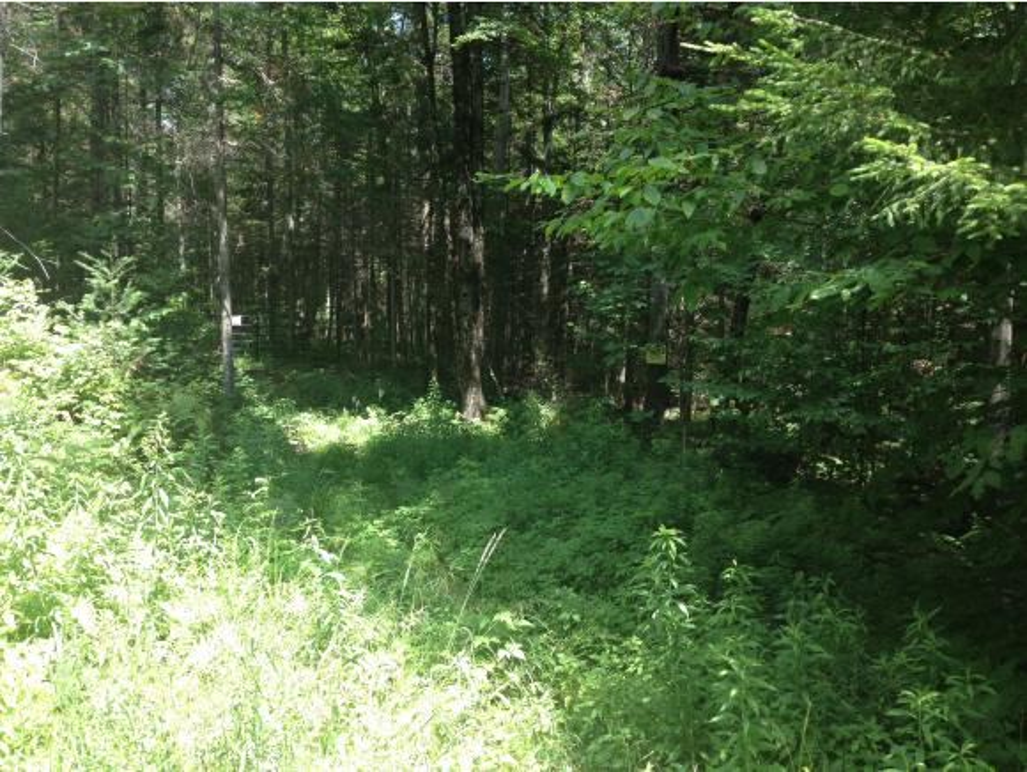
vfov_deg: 40.8
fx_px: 1039
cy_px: 386
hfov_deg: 52.6
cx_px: 514
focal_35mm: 35
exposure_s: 1/191
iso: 50
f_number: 2.4
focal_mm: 4.28
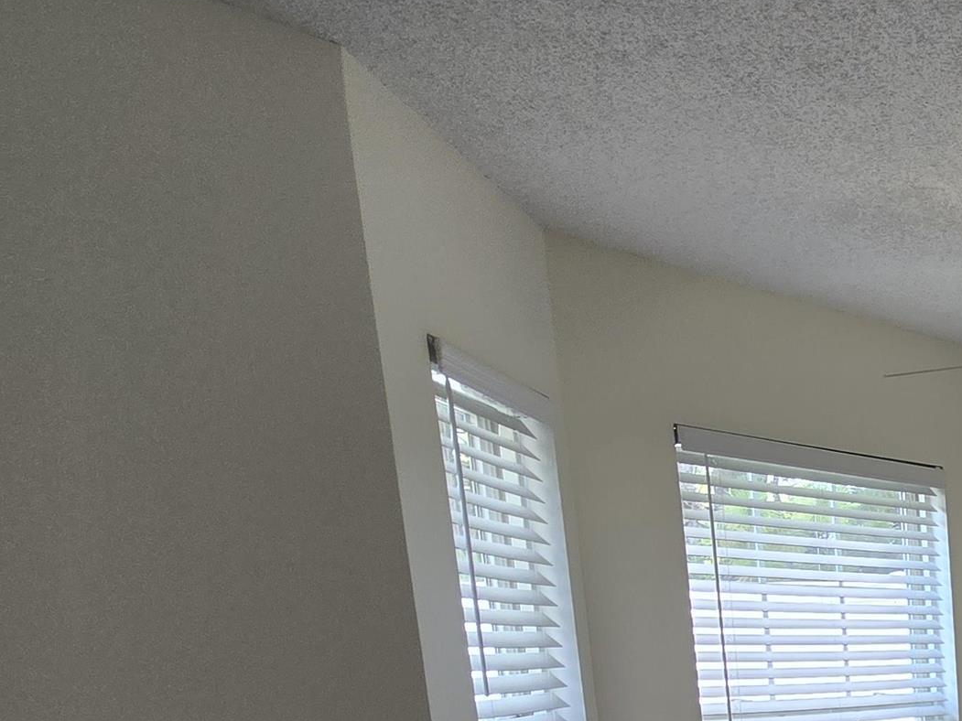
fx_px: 1056
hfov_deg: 32.9
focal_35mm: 38
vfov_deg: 32.1
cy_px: 839
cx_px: 1311
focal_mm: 2.2
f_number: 2.2
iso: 64
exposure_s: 1/60
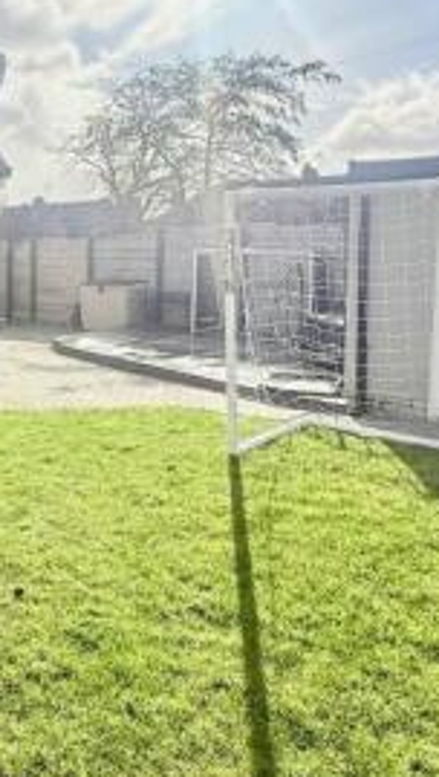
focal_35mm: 33
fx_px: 681
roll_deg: -1.5
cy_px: 293
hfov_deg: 33.5
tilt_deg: -3.4
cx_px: 30
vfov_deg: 58.7
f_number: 2.2
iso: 64
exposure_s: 1/3125
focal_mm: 2.22
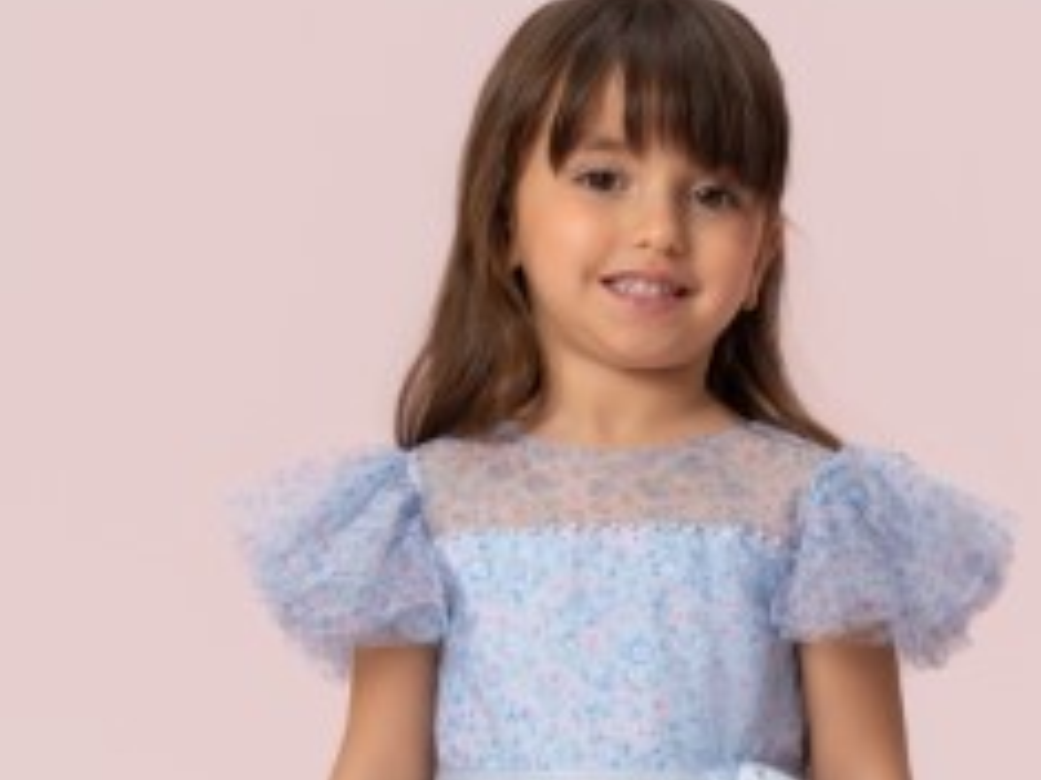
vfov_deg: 4.9
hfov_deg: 6.6
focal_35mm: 299
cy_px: 931
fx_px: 8987
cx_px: 669
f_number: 7.1
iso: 100
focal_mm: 95
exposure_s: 1/125
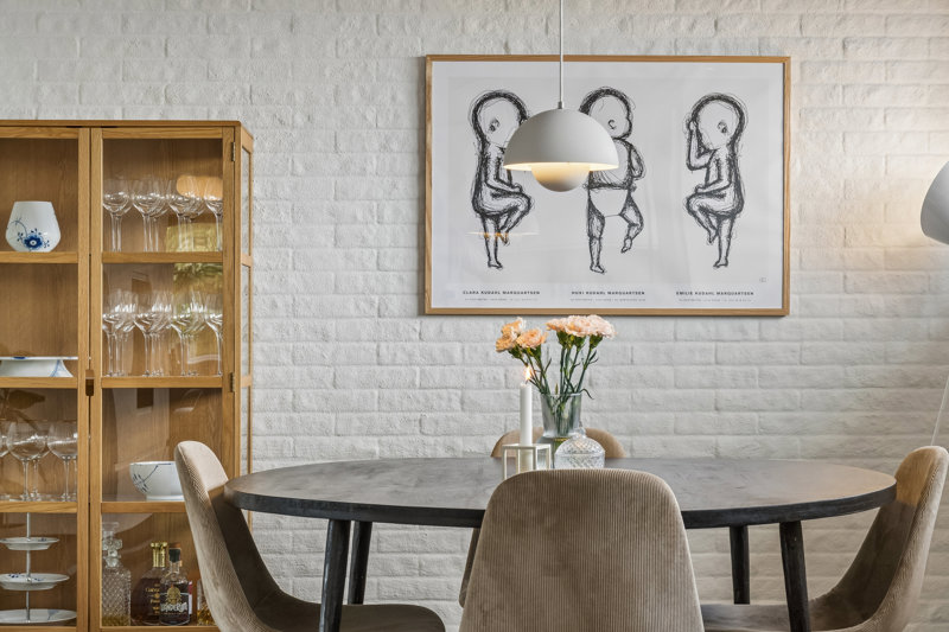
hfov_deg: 26.5
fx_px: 2016
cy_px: 316
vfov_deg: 17.8
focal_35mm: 76
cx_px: 474
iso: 200
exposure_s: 1/50
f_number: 8
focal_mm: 51
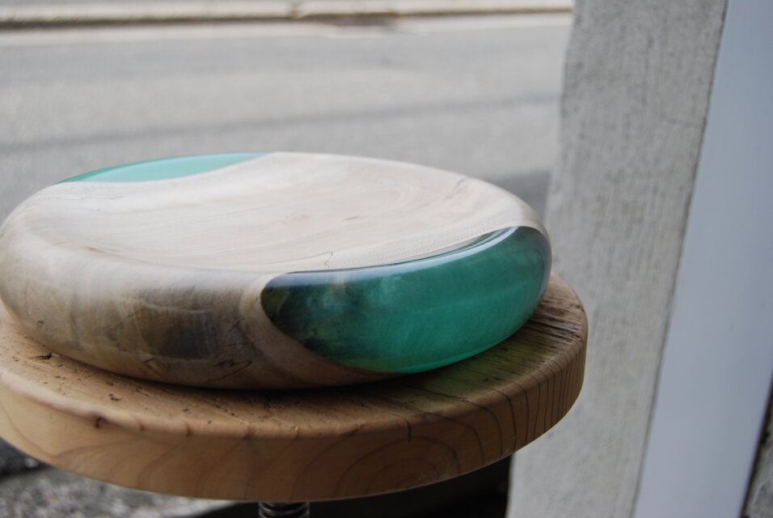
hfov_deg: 43.6
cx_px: 386
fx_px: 967
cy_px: 259
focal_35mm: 45
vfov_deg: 29.9
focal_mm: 30
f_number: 5.6
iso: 100
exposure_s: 1/125
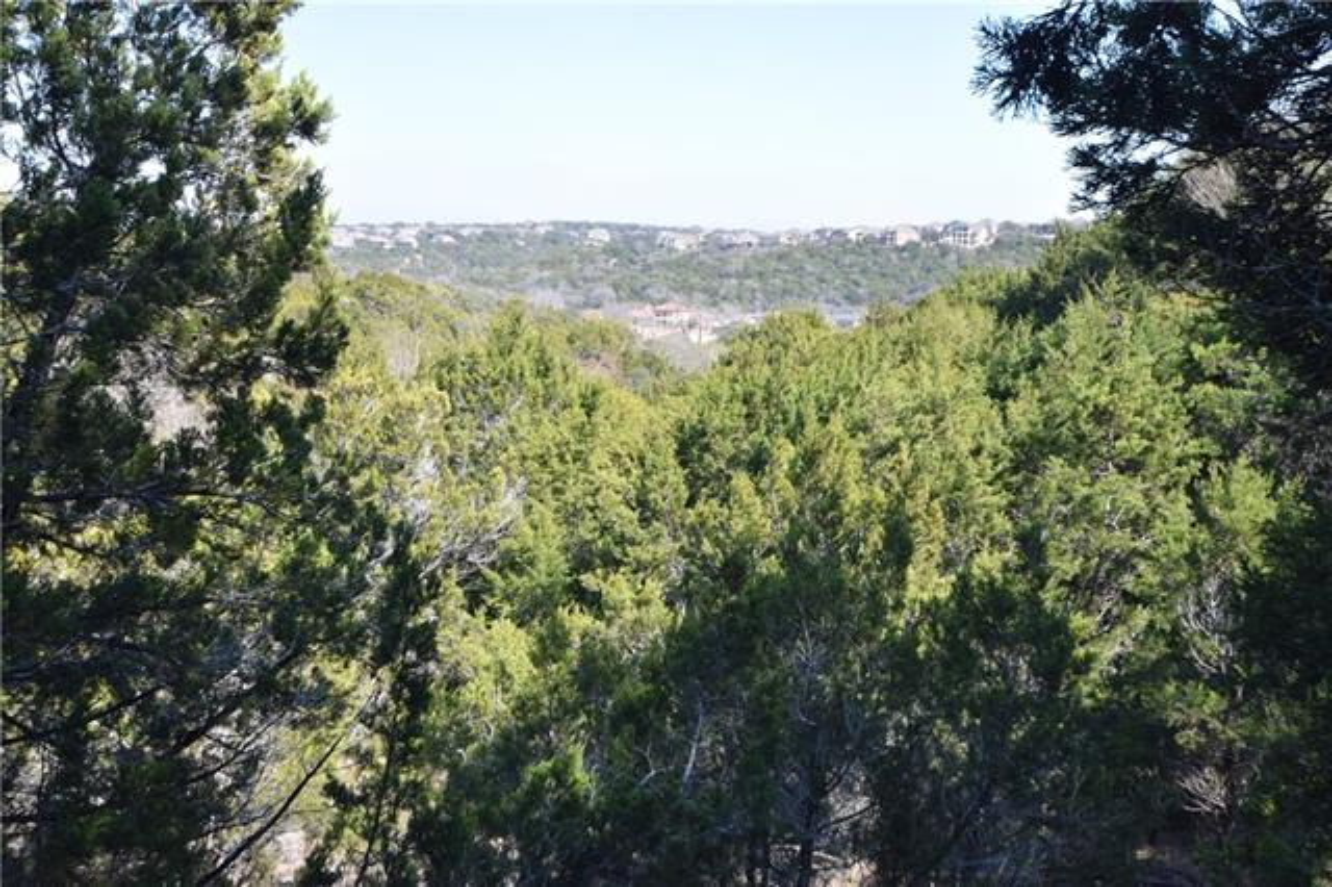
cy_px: 444
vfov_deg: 36.8
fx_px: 1331
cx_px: 666
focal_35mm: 36
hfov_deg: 53.2
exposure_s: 1/250
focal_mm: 24
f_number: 8
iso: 360
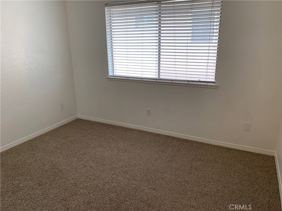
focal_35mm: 26
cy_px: 106
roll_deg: +0.7
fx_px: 212
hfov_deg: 67.3
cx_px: 141
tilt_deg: -16.7
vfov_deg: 53.1
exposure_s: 1/121
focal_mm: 4.25
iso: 80
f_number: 1.8
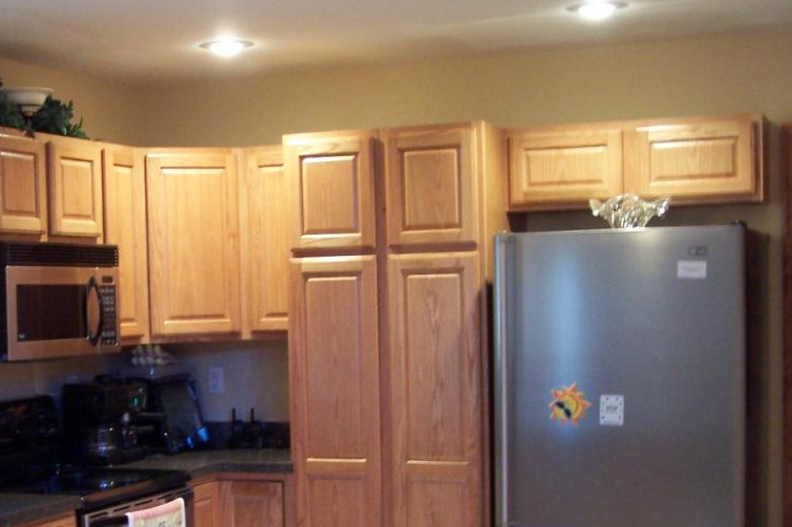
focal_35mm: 67
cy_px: 413
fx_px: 1474
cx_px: 214
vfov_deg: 20.1
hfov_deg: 29.7
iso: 140
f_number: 2.8
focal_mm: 6.3
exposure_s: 1/8
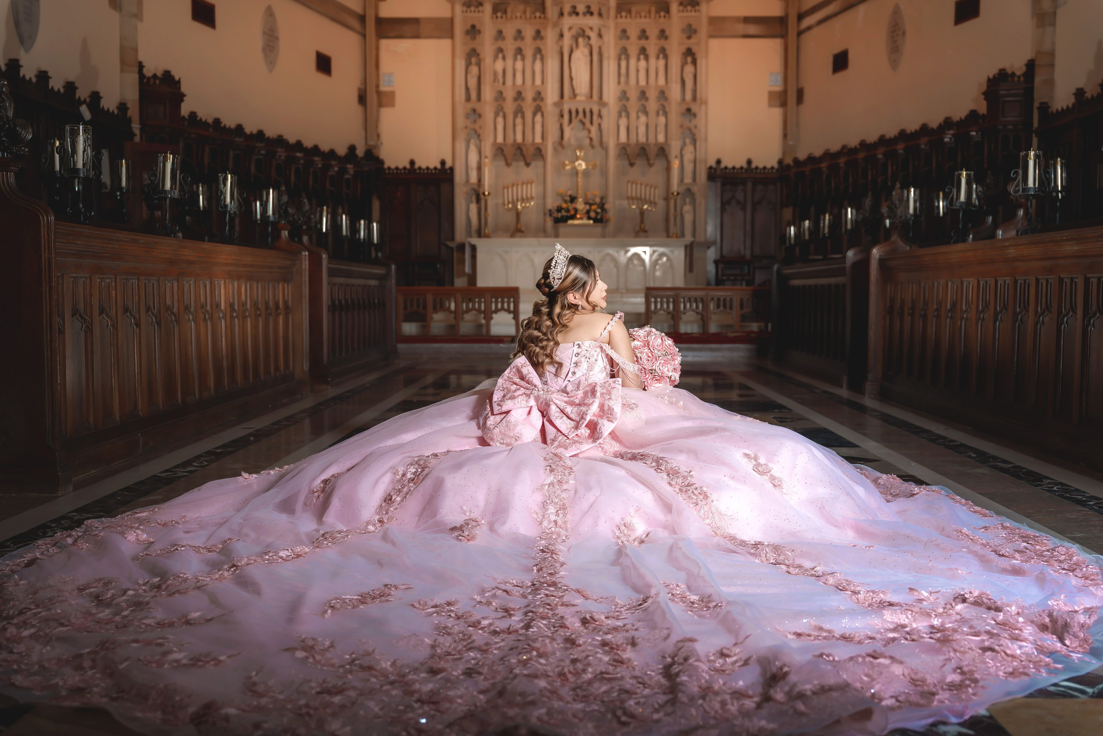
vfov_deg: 34.0
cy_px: 368
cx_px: 552
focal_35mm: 39
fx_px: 1204
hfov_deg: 49.2
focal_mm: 39.3
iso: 100
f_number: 3.2
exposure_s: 1/80
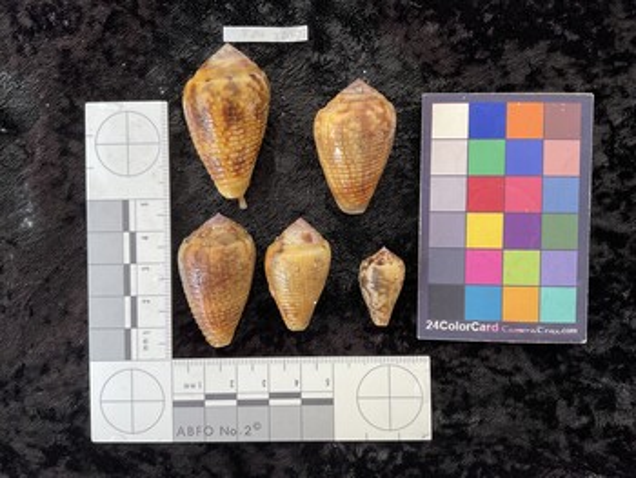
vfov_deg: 48.3
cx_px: 318
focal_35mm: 29
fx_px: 533
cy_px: 239
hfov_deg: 61.6
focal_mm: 3
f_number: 1.8
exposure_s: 1/100
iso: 50
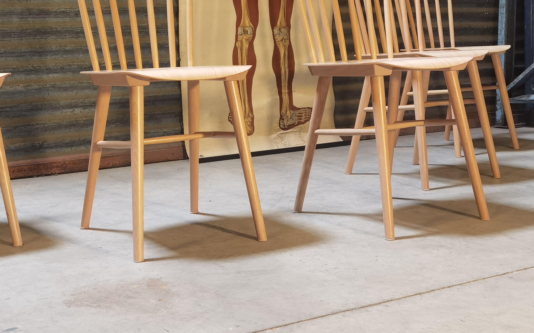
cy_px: 99
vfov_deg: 23.8
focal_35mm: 54
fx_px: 786
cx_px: 202
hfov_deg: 37.3
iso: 250
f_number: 1.9
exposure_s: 1/50
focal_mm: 6.71
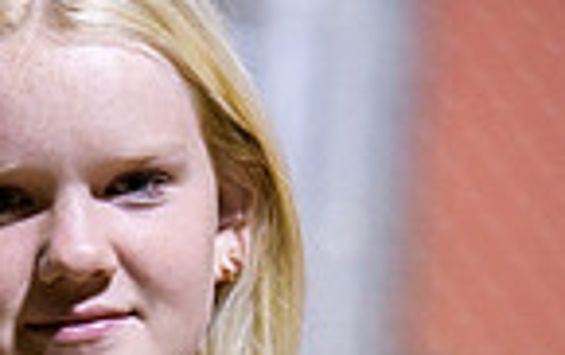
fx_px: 8525
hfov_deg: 3.8
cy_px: 722
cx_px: 70
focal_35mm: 553
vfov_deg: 2.4
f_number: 5
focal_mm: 175
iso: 4000
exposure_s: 1/250
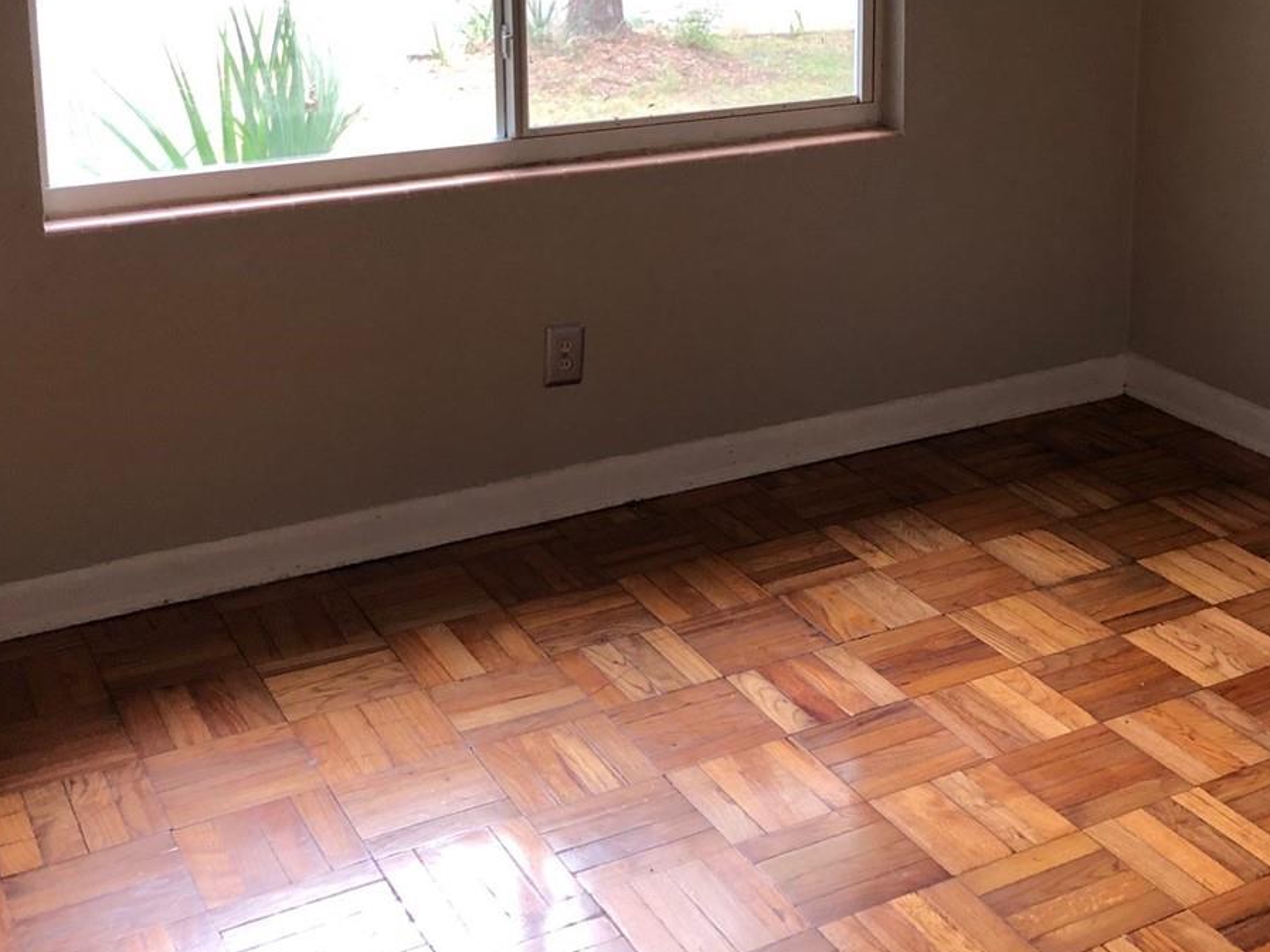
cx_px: 849
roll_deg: +0.3
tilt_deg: -11.4
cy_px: 135
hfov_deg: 37.8
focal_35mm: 50
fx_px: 1834
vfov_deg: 28.2
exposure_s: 1/30
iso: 32
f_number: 1.8
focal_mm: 3.99
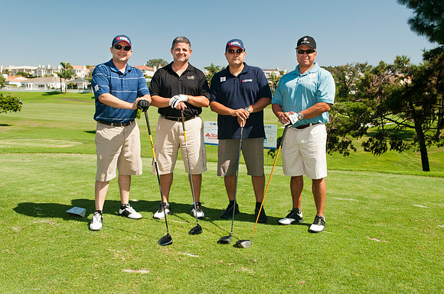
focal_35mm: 34
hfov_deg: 55.2
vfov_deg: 38.3
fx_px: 425
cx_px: 222
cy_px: 147
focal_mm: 23
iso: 400
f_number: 8
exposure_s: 1/250
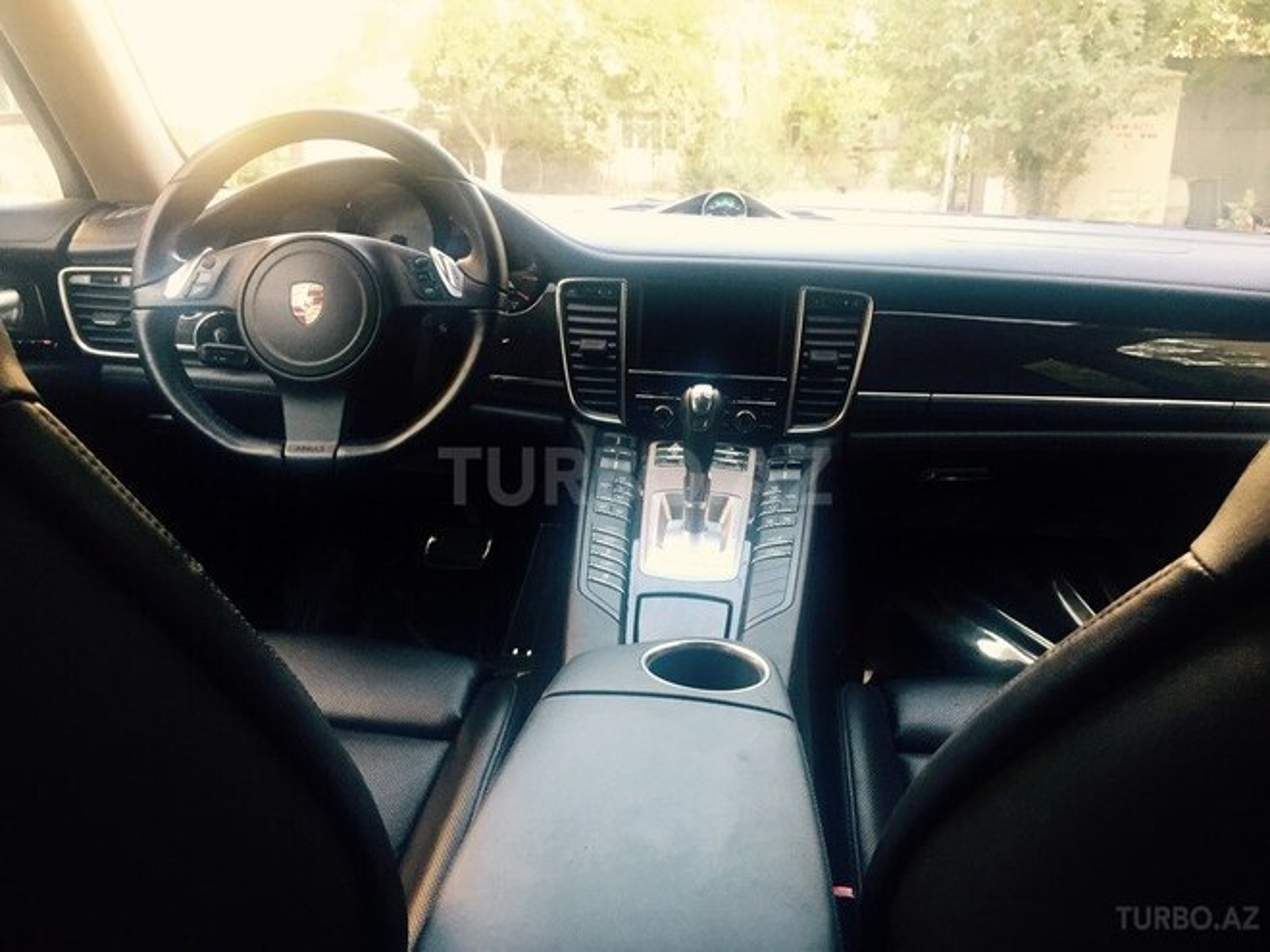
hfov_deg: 61.7
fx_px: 1064
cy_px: 476
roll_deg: -0.2
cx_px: 635
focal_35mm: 29
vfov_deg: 48.2
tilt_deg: -17.4
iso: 64
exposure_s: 1/33
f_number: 2.2
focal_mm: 4.15
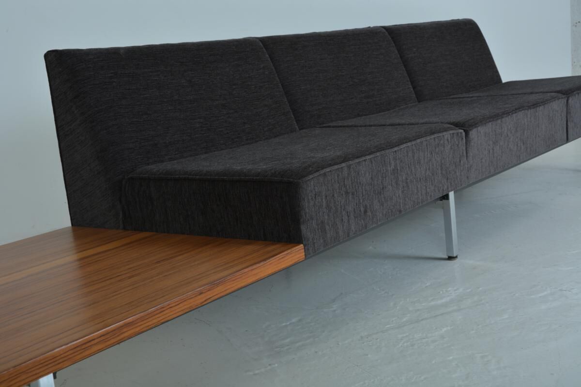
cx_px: 290
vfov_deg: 28.1
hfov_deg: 41.1
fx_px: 775
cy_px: 194
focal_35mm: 48
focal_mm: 32
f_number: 8
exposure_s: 1/160
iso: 320
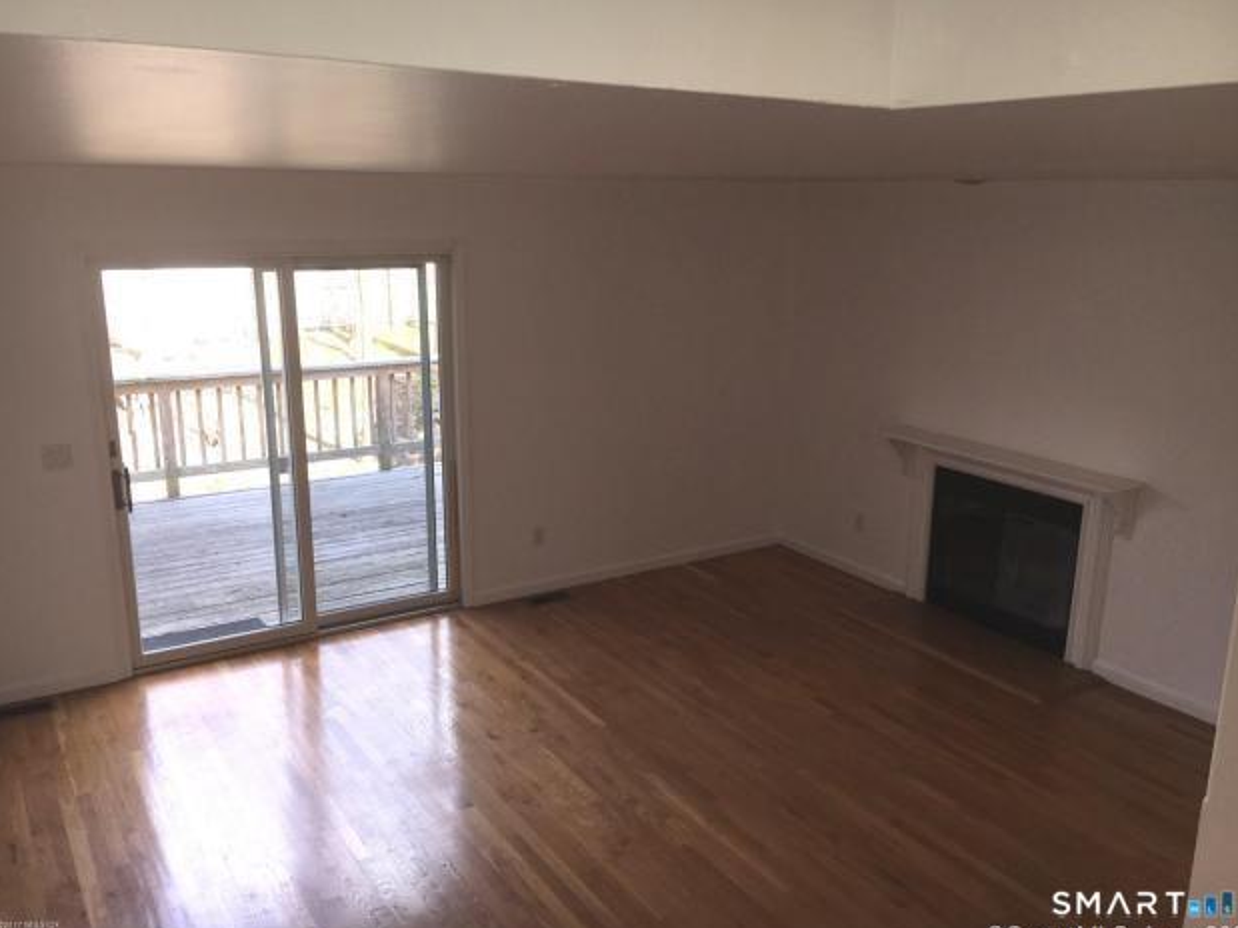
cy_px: 476
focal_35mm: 30
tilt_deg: -15.3
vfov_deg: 46.8
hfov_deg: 60.0
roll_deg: -0.4
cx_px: 634
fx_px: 1073
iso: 25
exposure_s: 1/58
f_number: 2.2
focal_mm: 4.15
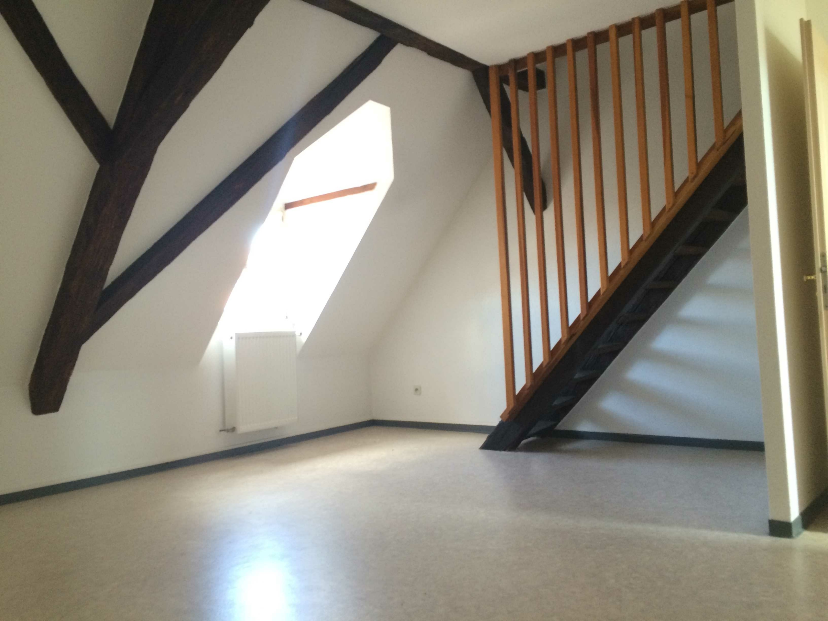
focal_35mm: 29
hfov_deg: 61.7
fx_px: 694
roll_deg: +2.8
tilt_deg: +2.2
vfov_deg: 48.2
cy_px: 310
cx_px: 414
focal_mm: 4.15
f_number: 2.2
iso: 200
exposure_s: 1/33
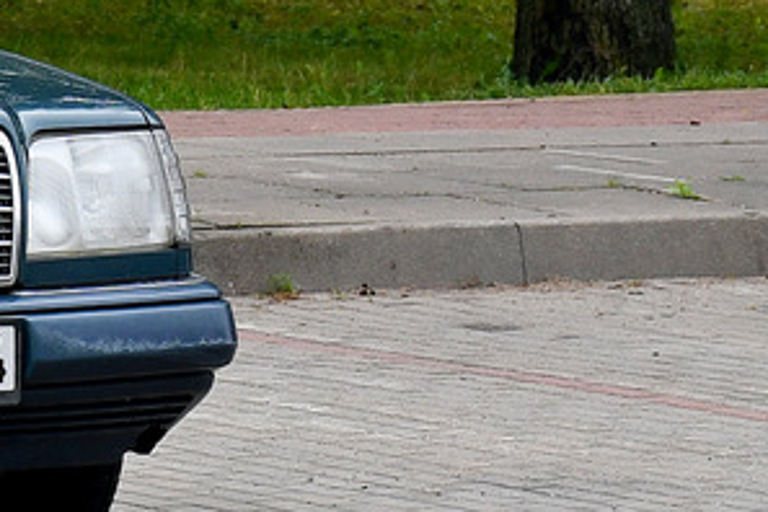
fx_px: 6997
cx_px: -740
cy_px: -322
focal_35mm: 328
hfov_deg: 6.1
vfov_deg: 4.2
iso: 250
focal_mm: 50
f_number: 6.3
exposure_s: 1/500
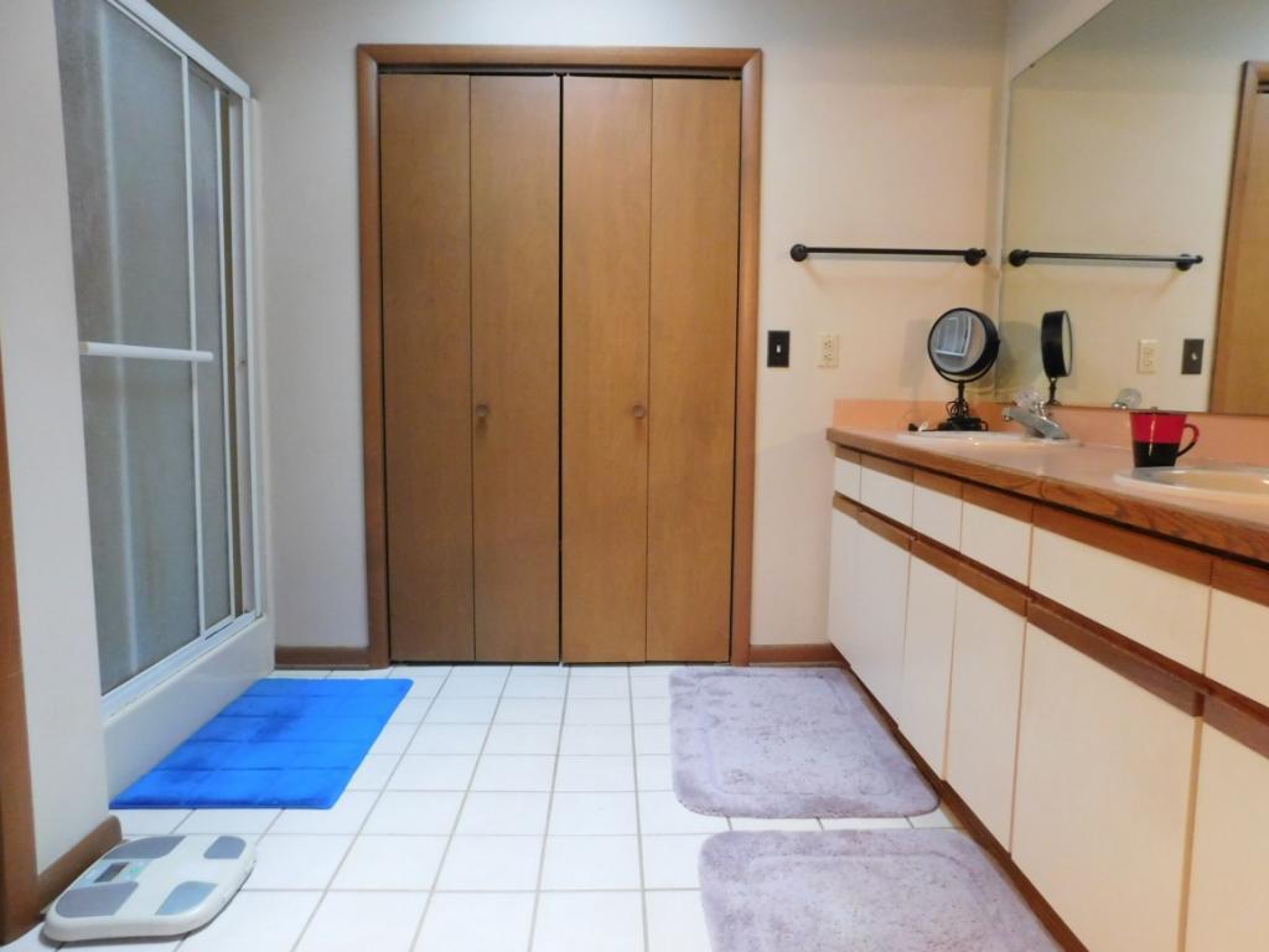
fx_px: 843
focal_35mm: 23
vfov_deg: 58.9
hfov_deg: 73.9
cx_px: 634
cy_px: 476
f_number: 3
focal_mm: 4
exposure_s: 1/8
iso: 500
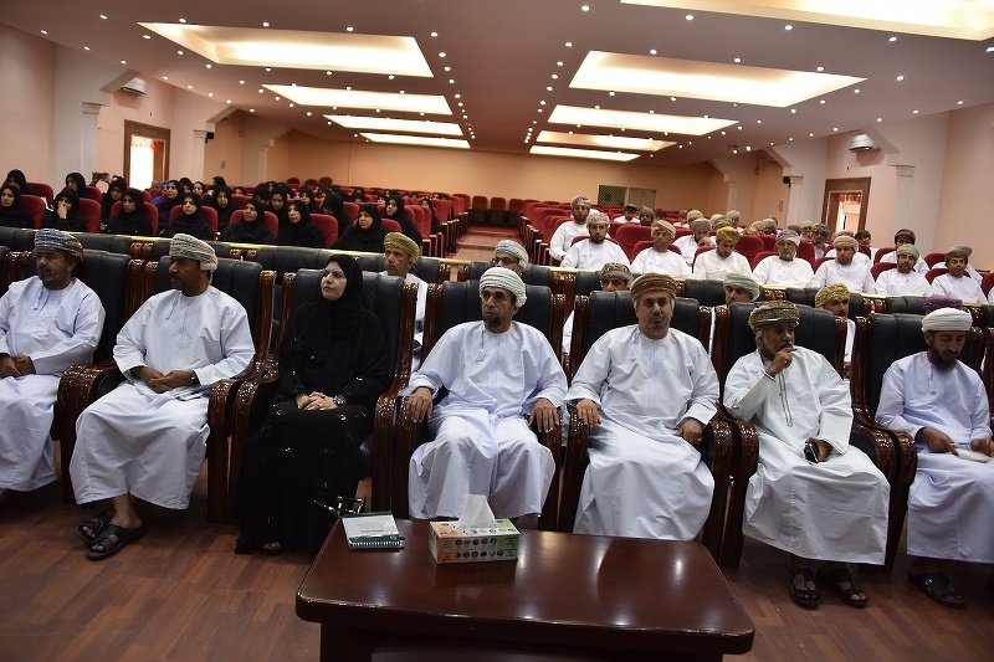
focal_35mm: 28
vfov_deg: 46.4
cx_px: 497
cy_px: 331
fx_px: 773
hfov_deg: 65.5
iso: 500
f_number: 3.5
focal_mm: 28
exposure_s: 1/25
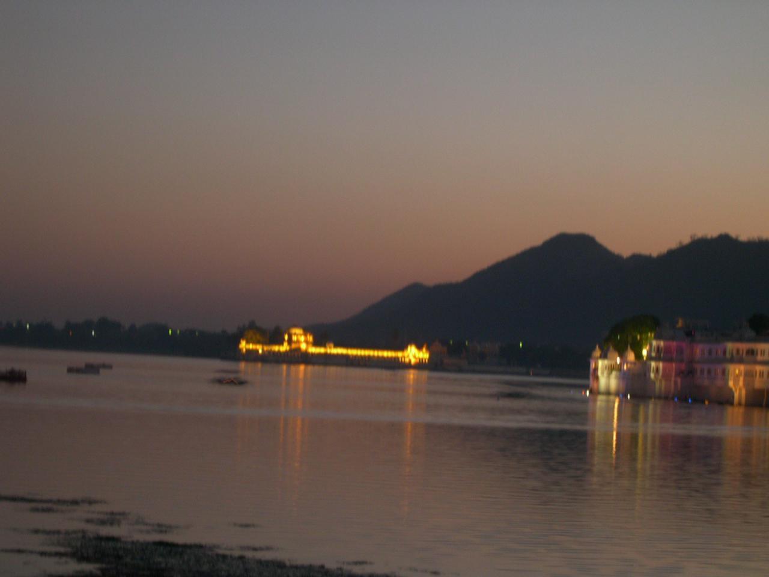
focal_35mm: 114
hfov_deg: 17.3
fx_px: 2533
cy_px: 288
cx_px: 384
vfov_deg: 13.0
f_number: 4.9
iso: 200
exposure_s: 1.53
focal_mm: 24
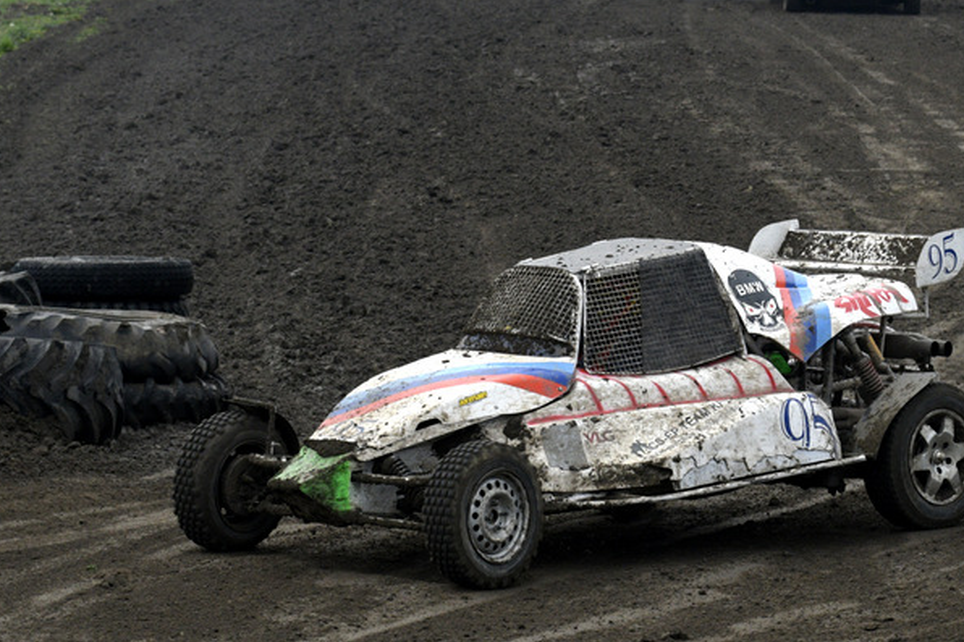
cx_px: 713
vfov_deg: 5.6
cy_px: 250
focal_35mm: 245
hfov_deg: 8.4
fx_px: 6555
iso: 1250
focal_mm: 95
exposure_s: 1/1250
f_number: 5.6
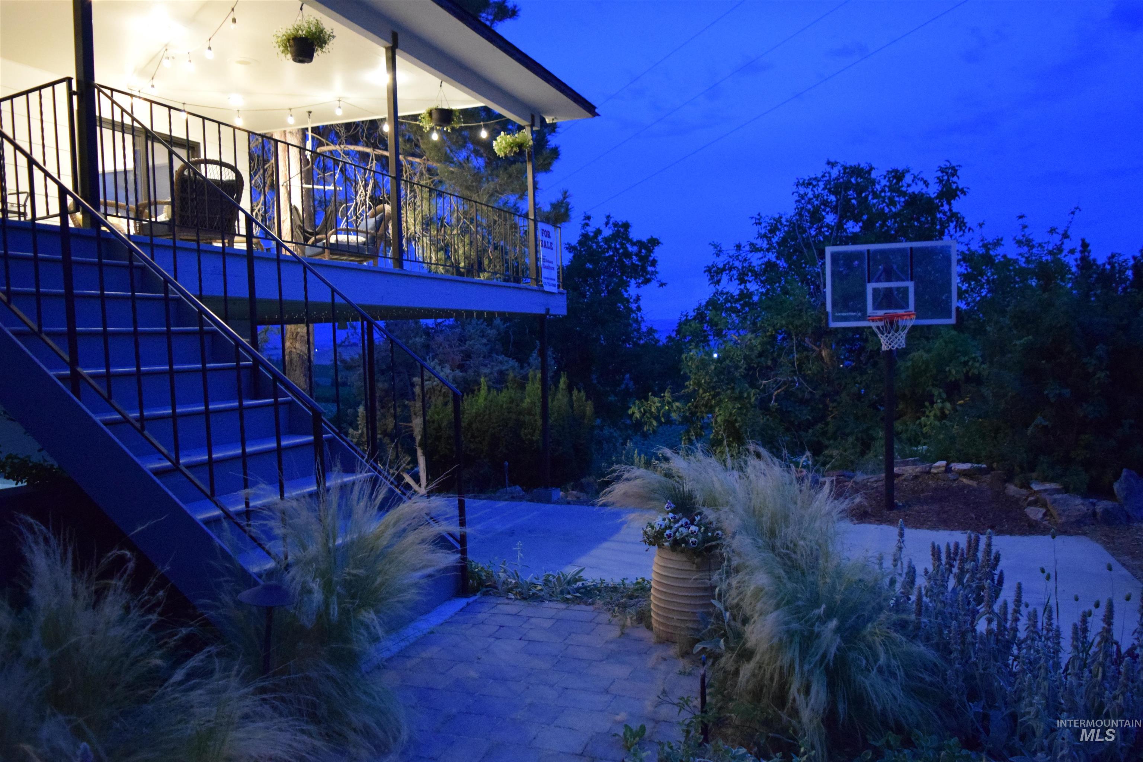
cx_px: 572
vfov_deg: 47.9
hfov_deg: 67.4
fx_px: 857
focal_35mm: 27
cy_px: 381
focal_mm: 18
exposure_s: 1/30
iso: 6400
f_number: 3.5
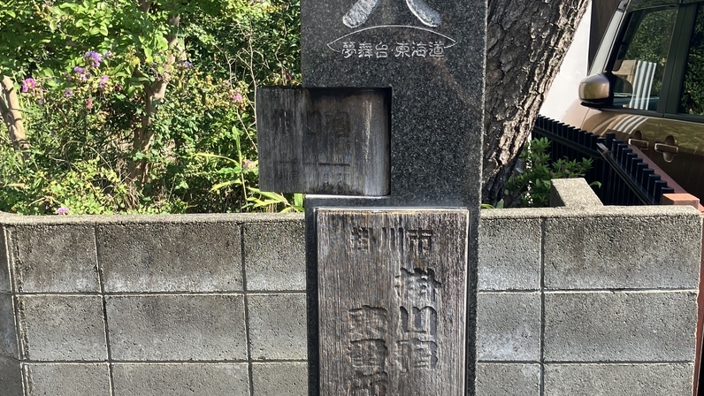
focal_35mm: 46
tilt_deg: -13.1
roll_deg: +0.4
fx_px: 859
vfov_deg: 25.9
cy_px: 255
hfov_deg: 44.6
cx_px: 349
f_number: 1.8
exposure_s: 1/558
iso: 32
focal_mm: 3.99
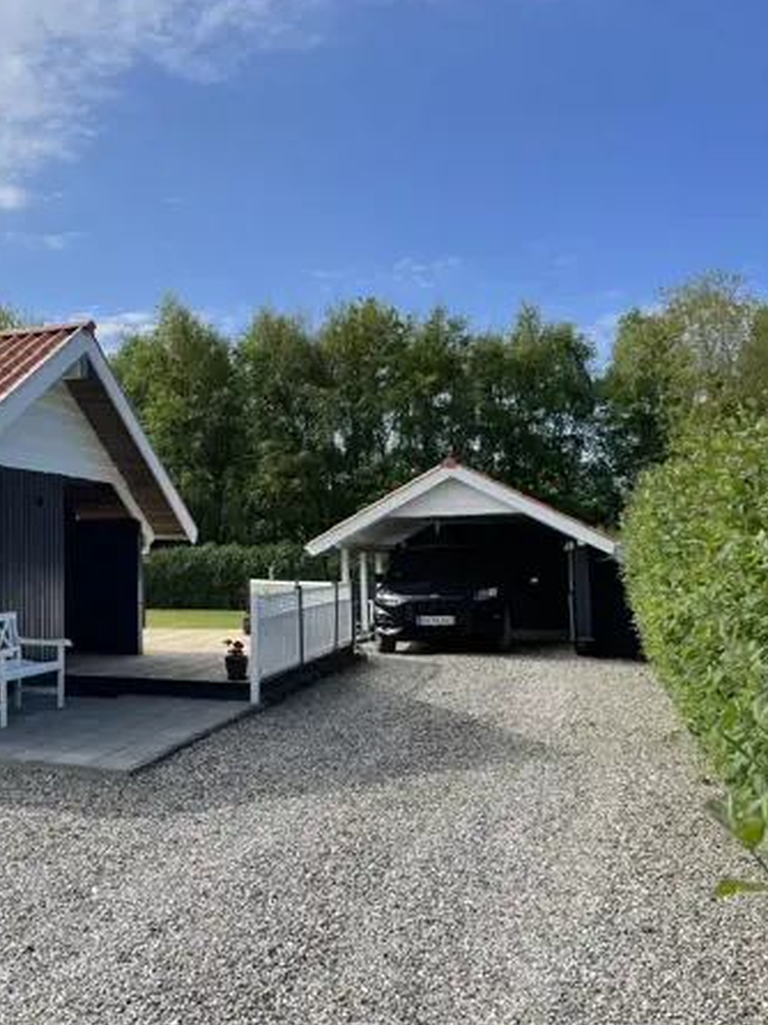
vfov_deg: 52.7
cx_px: 108
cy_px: 510
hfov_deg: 38.4
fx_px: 1036
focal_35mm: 35
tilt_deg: +3.3
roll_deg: +0.7
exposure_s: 1/3861
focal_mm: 4.2
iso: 32
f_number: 1.6
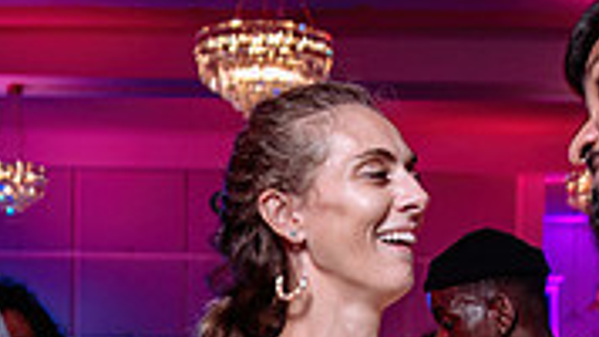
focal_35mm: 95
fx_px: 1508
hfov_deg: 22.4
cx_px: 384
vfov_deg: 12.3
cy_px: 440
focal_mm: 24
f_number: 2.8
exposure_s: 1/30
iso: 800
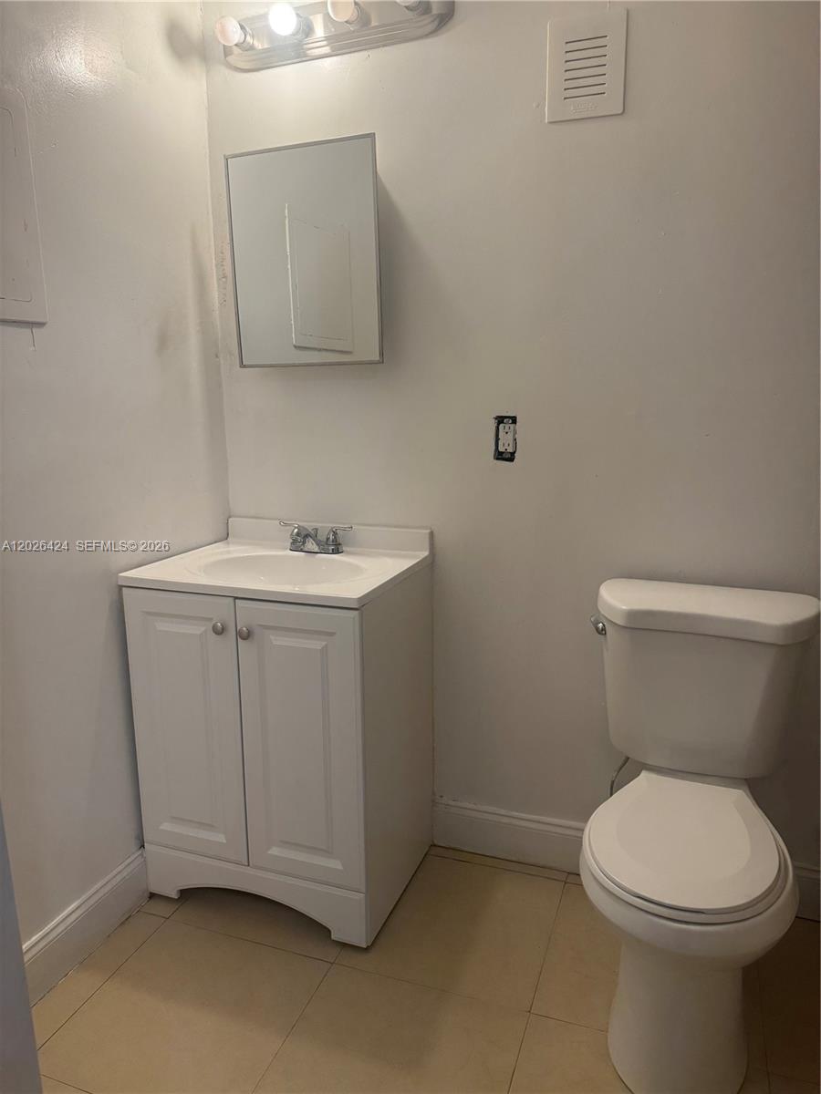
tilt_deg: -13.1
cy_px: 547
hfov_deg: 56.8
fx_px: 759
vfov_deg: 71.6
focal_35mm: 24
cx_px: 410
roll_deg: +0.8
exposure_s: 1/120
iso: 200
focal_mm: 6.76
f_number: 1.78
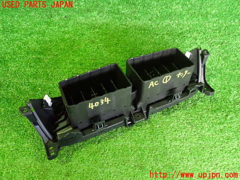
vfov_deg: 46.8
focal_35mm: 30
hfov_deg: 60.0
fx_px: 208
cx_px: 120
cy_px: 90
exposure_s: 1/30
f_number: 2.3
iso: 1000
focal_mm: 5.4
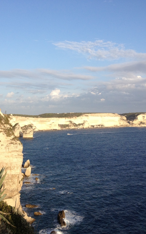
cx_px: 56
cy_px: 117
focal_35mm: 50
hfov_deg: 25.8
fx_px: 318
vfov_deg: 40.3
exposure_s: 1/1082
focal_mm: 4.28
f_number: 2.4
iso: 64
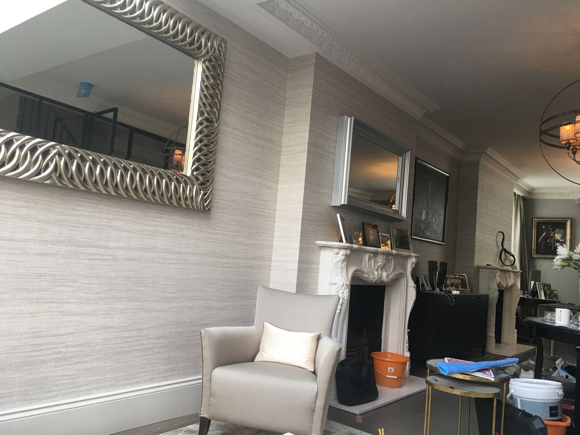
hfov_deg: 61.7
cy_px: 218
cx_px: 290
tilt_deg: +6.1
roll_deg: -6.5
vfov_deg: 48.2
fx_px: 486
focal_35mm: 29
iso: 32
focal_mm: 4.15
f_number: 2.2
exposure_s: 1/33
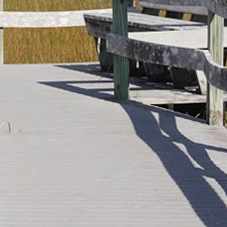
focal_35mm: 297
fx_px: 2203
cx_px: -375
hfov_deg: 5.6
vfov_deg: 5.9
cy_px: 175
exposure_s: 1/100
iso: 100
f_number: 16
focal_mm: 40
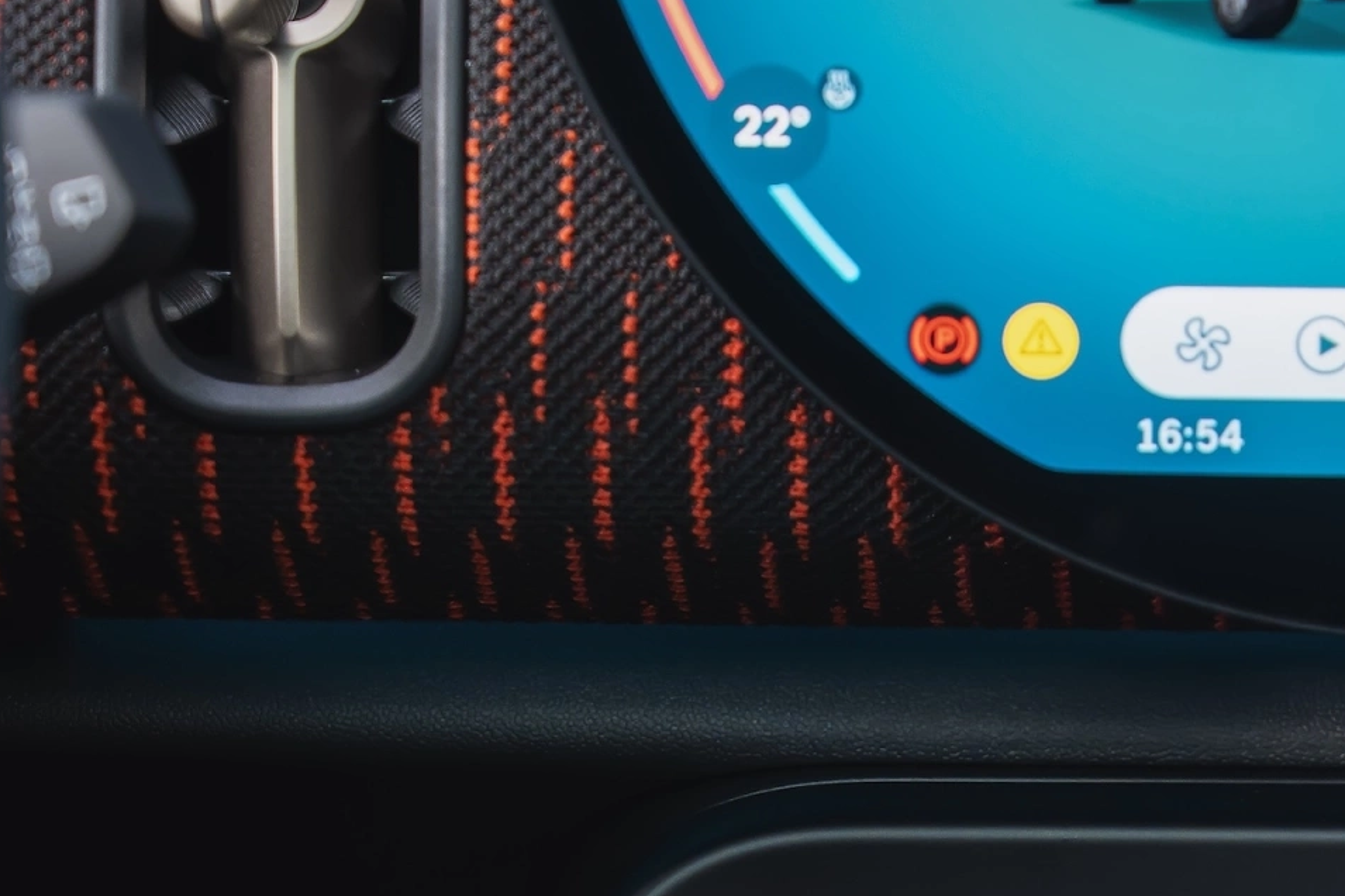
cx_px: 1410
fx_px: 6573
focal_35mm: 176
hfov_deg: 11.5
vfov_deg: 7.7
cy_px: 1092
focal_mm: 70
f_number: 2.8
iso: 640
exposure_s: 1/100
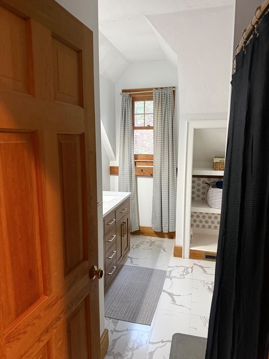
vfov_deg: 71.6
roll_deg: +0.1
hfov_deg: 56.8
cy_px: 180
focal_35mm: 24
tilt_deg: -10.1
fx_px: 249
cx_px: 134
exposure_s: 1/60
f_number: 1.78
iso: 500
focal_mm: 6.76
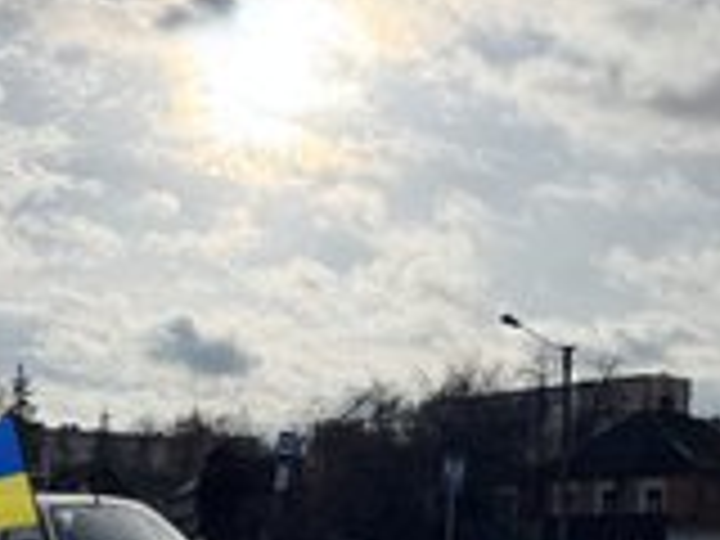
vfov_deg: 22.5
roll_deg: -0.2
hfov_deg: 30.5
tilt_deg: -3.0
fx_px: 1248
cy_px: 644
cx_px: 50
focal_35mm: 60
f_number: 1.78
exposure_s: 1/12346
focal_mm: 6.76
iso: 64
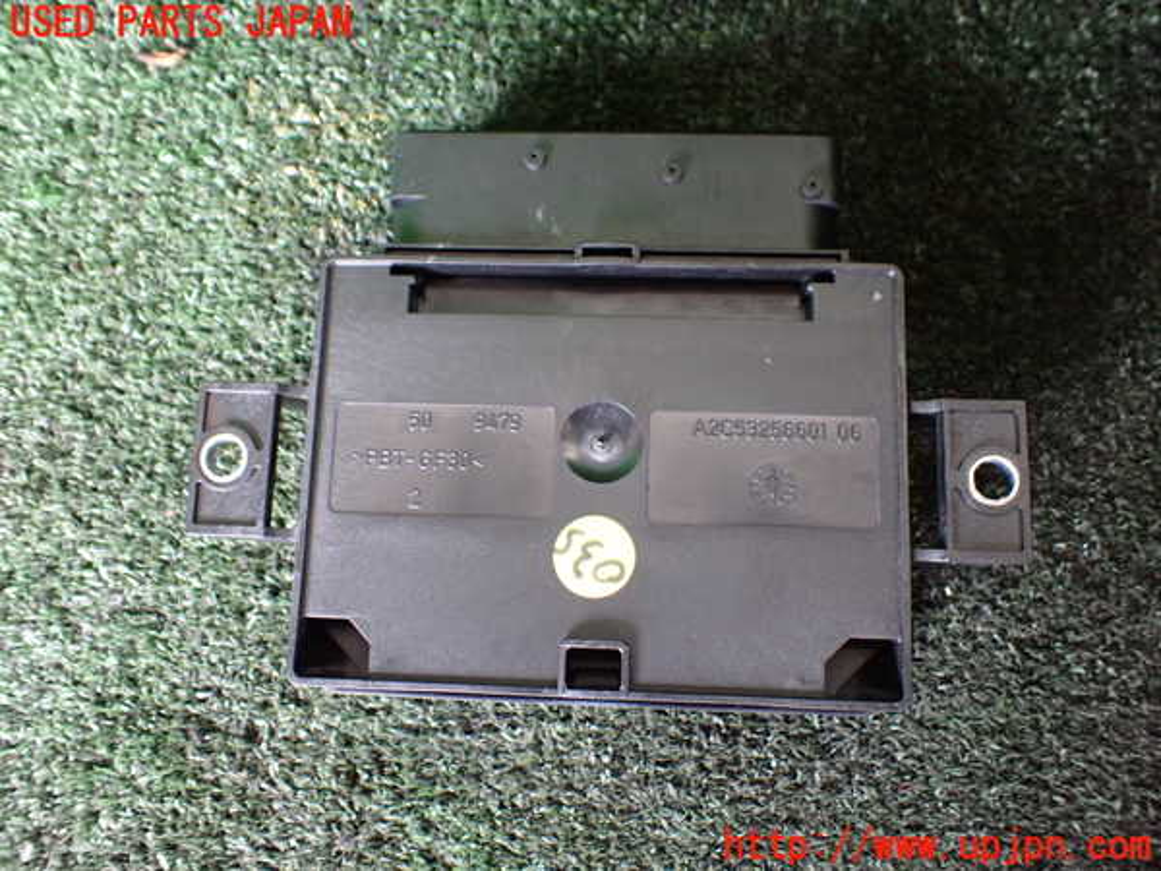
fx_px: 1006
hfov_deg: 60.0
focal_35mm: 30
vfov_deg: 46.8
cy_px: 436
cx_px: 580
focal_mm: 5.4
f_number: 2.3
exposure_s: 1/40
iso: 800
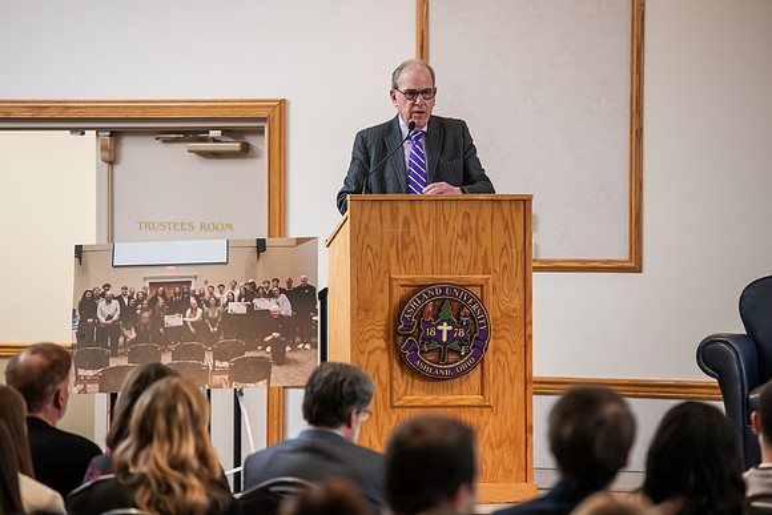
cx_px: 386
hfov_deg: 12.8
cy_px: 258
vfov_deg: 8.6
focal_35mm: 160
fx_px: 3432
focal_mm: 160
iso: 1600
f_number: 3.5
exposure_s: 1/200
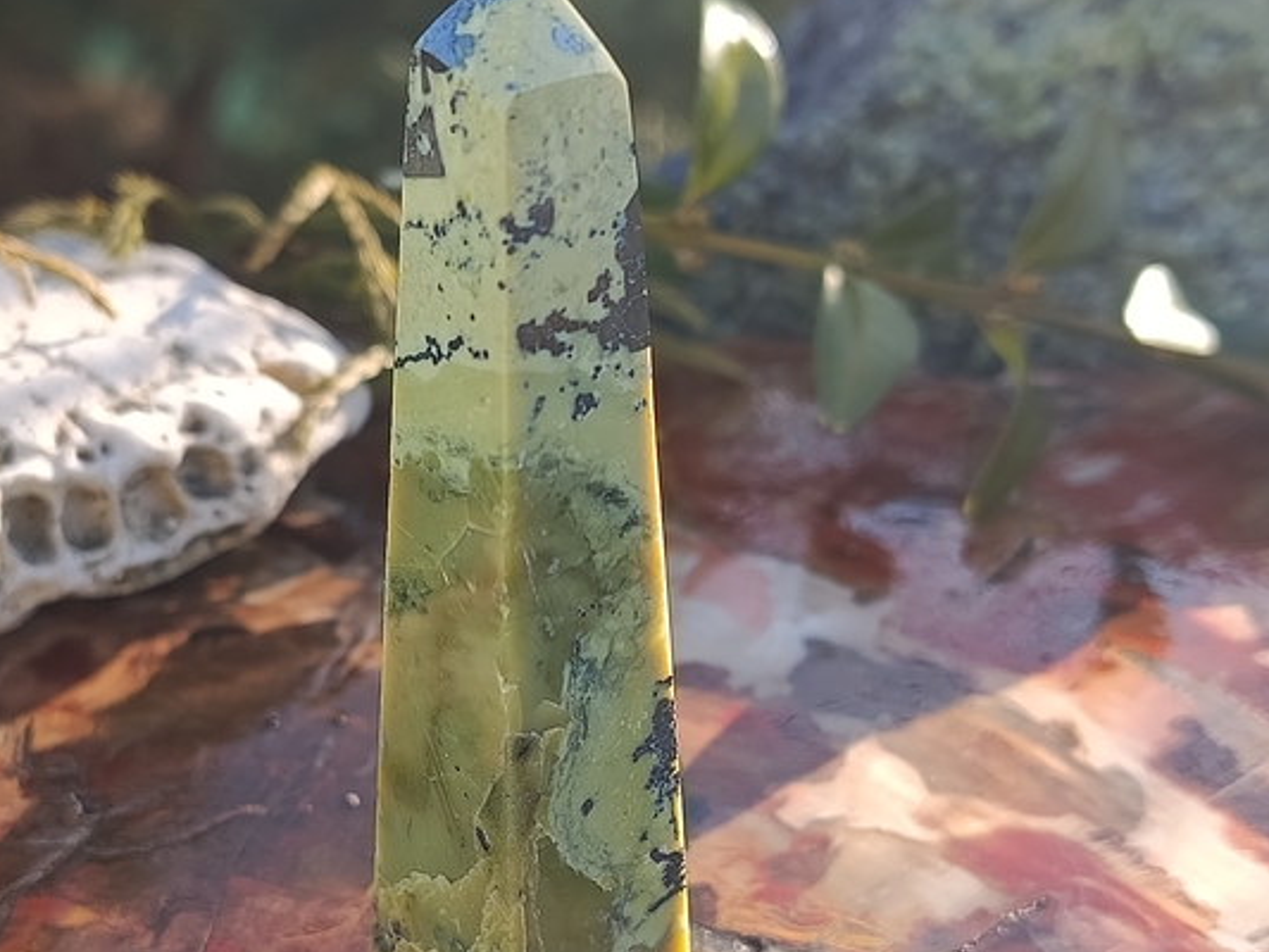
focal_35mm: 60
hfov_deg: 32.1
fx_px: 2200
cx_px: 512
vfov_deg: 24.4
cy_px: 547
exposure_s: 1/100
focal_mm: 5.24
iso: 61
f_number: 1.7
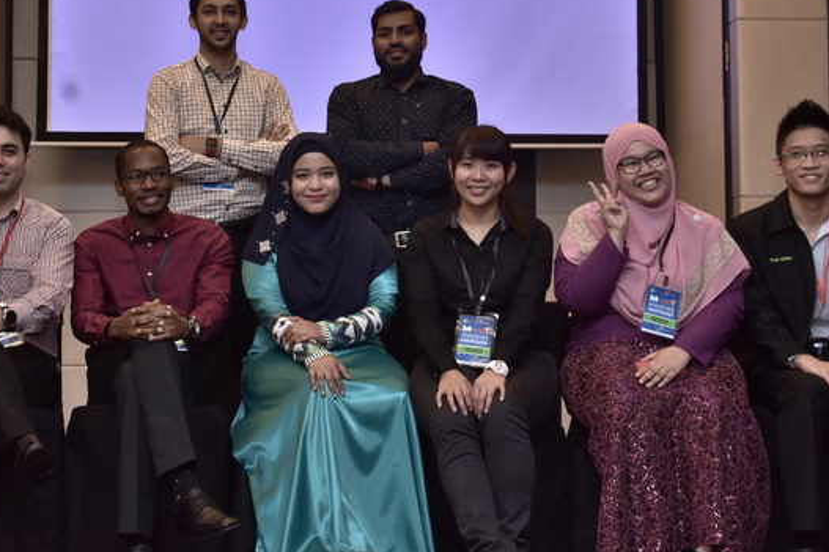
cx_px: 304
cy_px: 157
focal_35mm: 80
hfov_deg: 25.4
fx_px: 1836
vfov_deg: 17.0
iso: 1000
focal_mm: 35
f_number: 6.3
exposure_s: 1/50
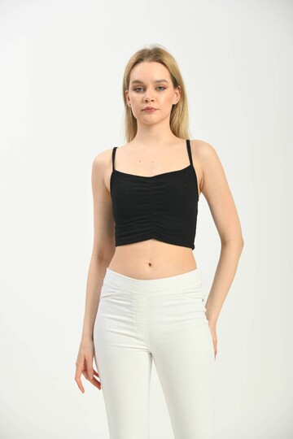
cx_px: 146
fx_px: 1489
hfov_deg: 11.2
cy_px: 220
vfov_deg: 16.8
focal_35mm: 122
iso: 100
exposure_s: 1/160
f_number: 6.3
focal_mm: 122
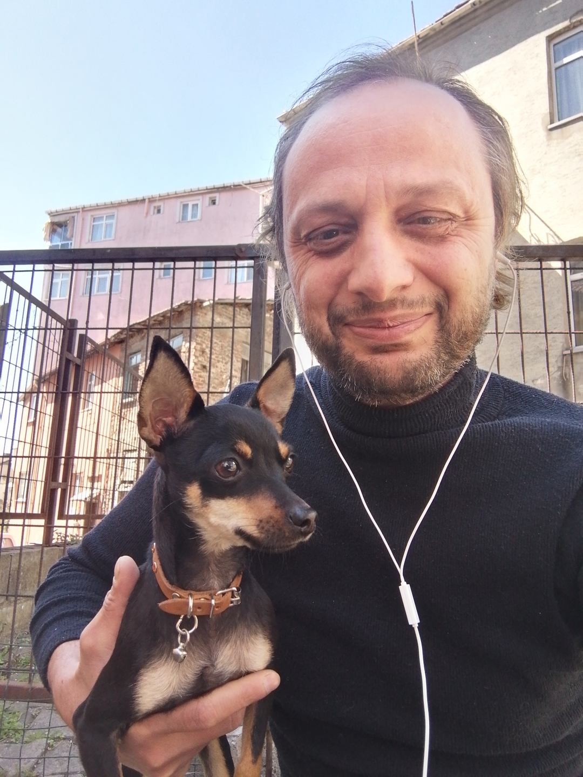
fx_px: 584
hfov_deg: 53.1
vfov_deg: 67.3
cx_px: 292
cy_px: 388
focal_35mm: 26
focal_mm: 2.7
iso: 50
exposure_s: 1/123
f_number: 2
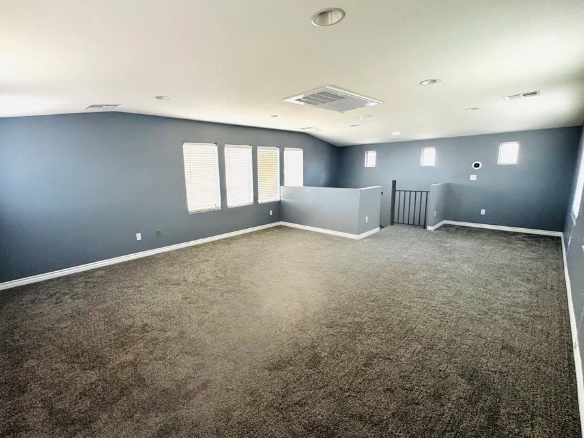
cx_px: 265
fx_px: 270
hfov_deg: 94.2
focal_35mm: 16
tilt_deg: -9.9
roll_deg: +1.2
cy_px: 215
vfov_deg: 78.1
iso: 320
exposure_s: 1/66
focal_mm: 2.22
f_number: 2.2
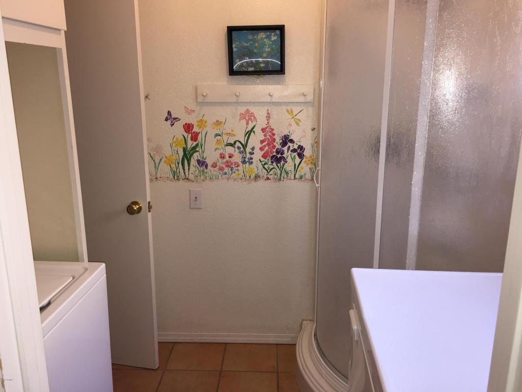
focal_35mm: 29
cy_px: 196
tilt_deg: -13.1
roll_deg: -1.1
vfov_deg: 48.2
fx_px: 437
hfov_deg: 61.7
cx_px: 261
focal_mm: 4.15
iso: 64
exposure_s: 1/30
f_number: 2.2
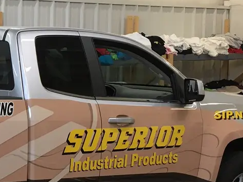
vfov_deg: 16.8
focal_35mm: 88
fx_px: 618
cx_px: -49
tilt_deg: -7.7
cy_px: 109
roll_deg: +0.2
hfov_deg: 20.8
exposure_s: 1/30
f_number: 2.2
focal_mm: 4.15
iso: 64
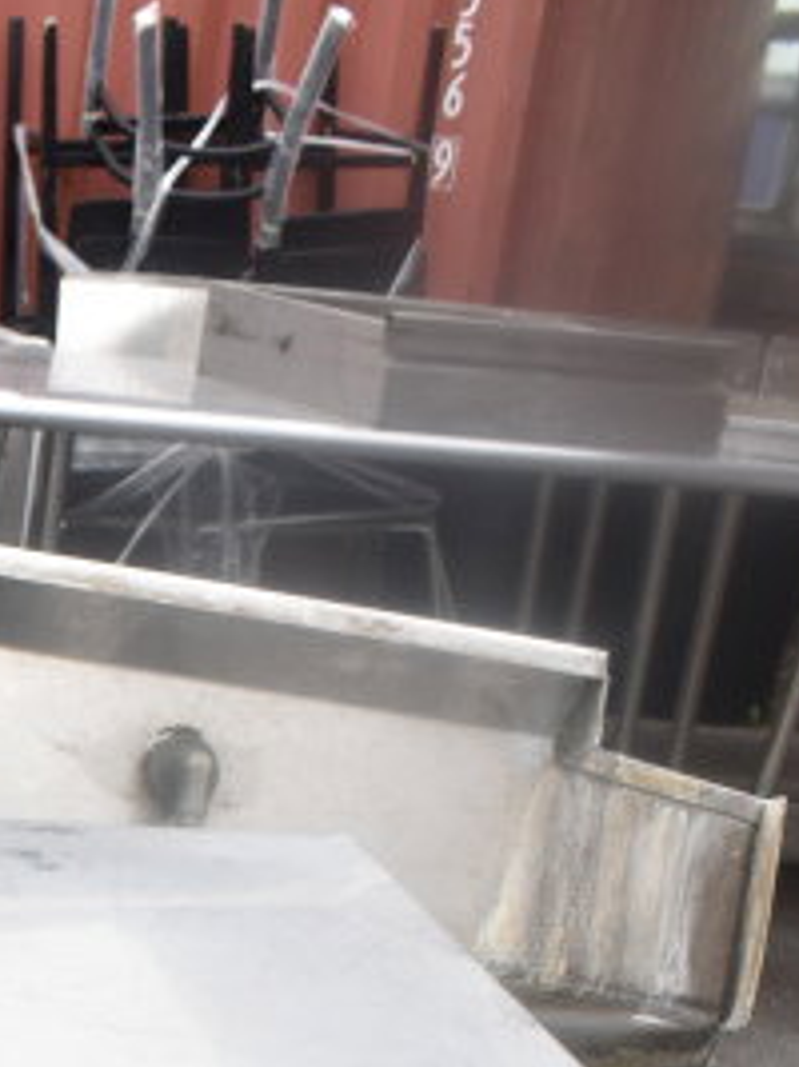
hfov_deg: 15.4
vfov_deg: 20.0
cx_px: -360
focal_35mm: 89
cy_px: 1429
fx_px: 2741
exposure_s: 1/125
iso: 200
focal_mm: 18
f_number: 5.6
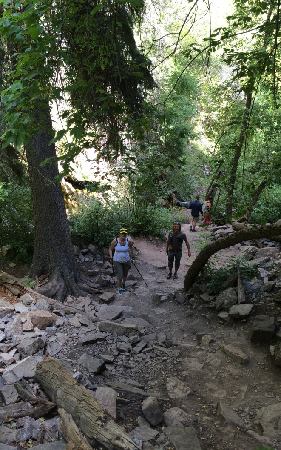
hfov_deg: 40.6
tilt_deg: -26.6
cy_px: 226
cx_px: 155
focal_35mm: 31
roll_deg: -0.9
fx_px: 380
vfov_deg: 61.2
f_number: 2.2
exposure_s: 1/60
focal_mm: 4.15
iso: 32
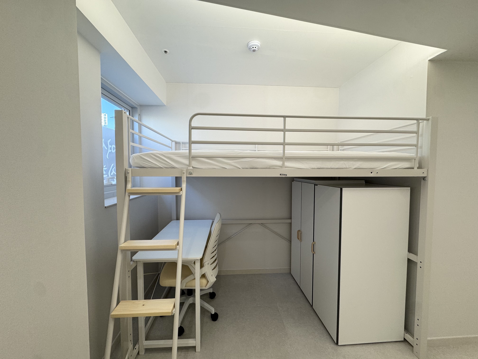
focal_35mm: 14
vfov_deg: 85.7
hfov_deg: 102.1
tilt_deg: -1.9
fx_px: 193
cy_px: 180
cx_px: 239
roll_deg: +0.3
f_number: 2.2
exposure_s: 1/120
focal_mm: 2.22
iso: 125
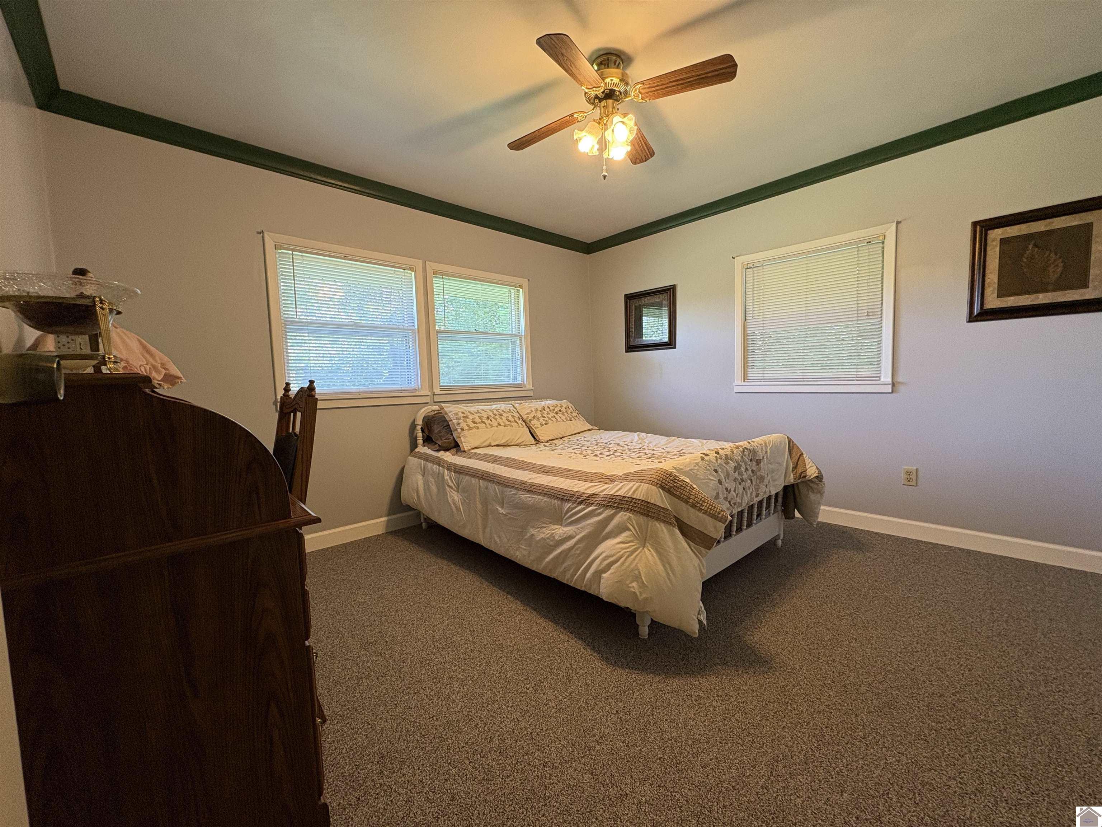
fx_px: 446
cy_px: 414
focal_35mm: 14
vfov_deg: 85.7
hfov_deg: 102.1
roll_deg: +1.5
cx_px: 551
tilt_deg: -2.8
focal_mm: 2.22
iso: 160
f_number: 2.2
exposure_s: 1/60
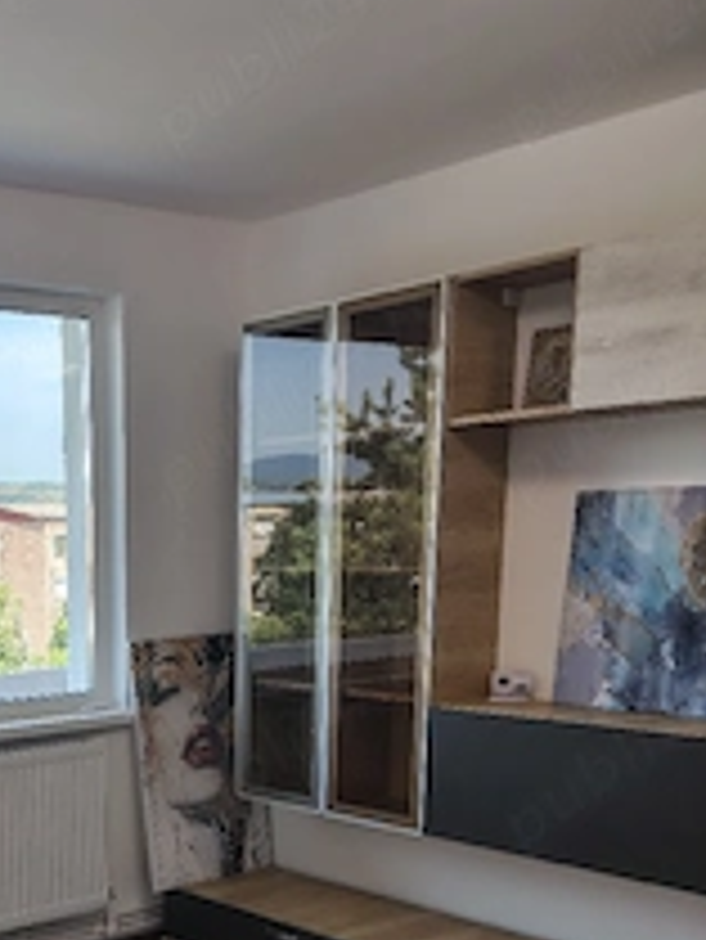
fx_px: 1250
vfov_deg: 39.1
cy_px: 792
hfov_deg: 29.9
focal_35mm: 46
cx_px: 40
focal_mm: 5.56
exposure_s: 1/119
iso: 100
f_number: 1.8
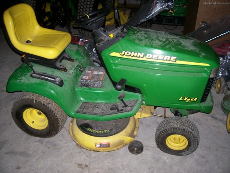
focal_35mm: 34
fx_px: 226
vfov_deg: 41.8
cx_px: 115
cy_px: 86
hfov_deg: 54.0
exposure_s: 1/64
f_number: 2.7
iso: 80
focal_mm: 5.6
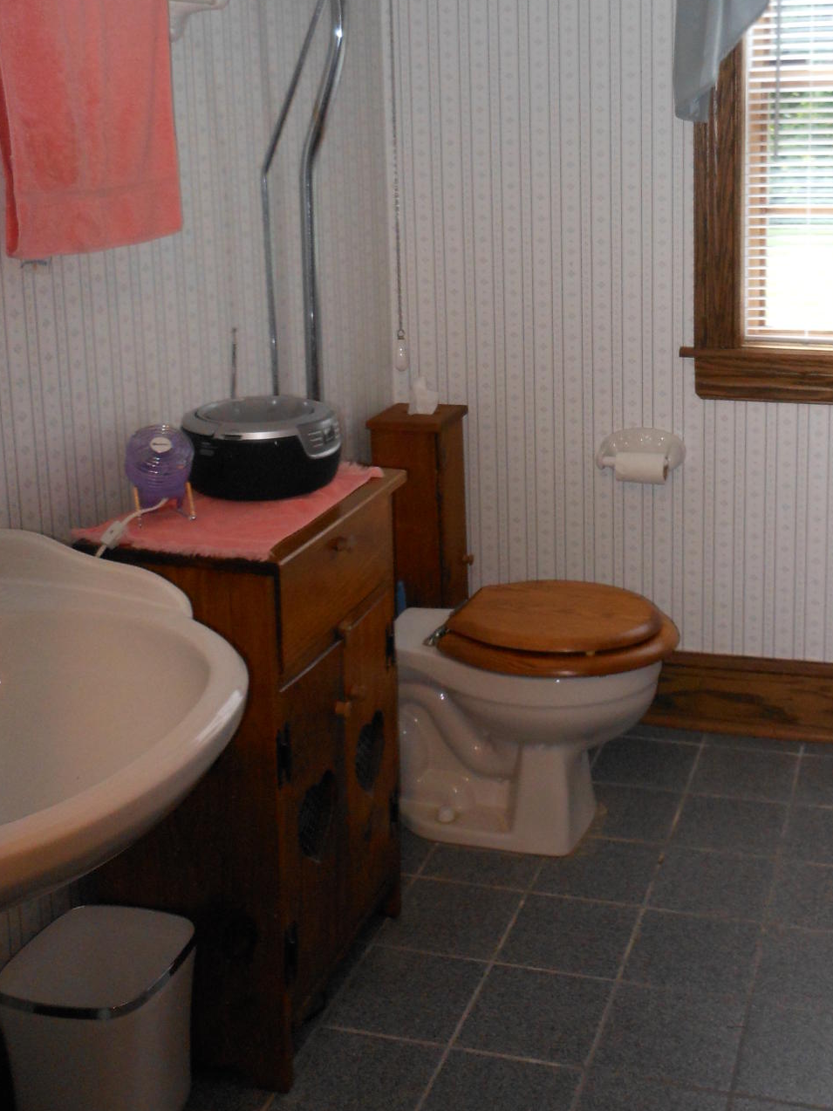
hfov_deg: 32.4
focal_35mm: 44
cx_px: 593
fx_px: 1412
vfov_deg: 42.0
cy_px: 315
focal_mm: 5
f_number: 3.7
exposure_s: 1/25
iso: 250
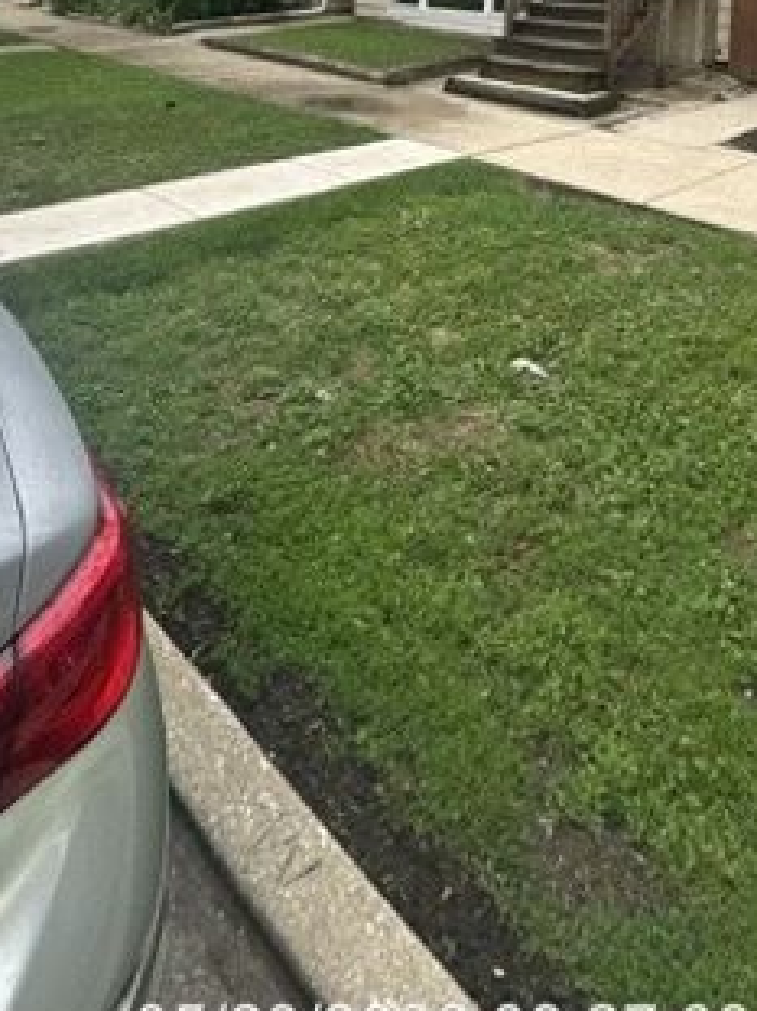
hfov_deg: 46.6
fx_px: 875
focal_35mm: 30
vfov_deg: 51.3
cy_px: 60
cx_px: 442
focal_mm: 2.22
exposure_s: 1/274
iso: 40
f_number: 2.2
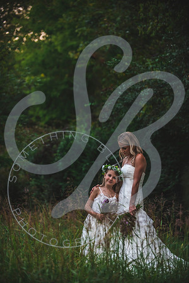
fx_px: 803
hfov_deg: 13.4
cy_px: 142
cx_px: 94
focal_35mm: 102
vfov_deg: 20.0
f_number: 2.8
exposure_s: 1/400
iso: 500
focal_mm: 102
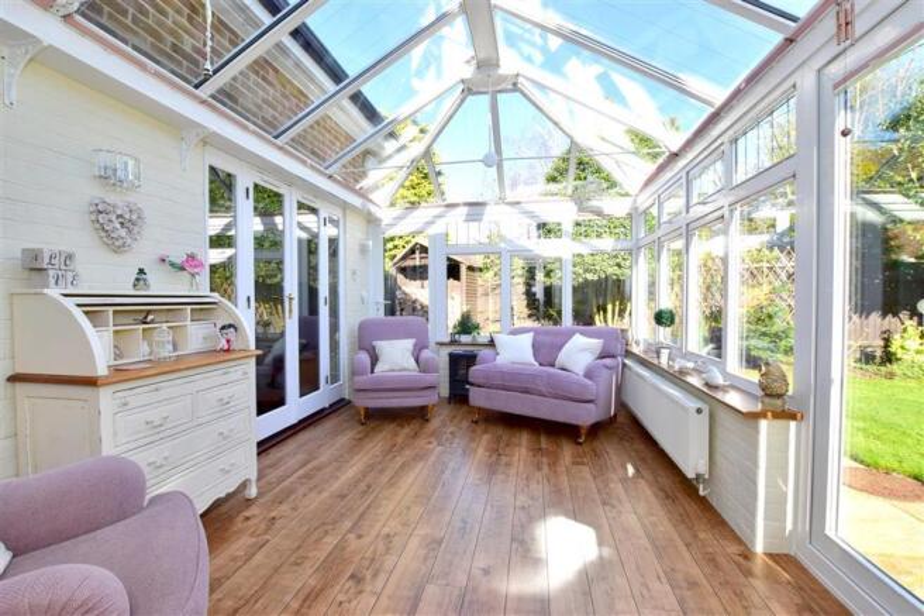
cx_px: 462
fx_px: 385
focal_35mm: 15
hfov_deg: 100.4
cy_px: 308
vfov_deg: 77.3
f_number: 11
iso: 400
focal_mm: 10
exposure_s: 1/320
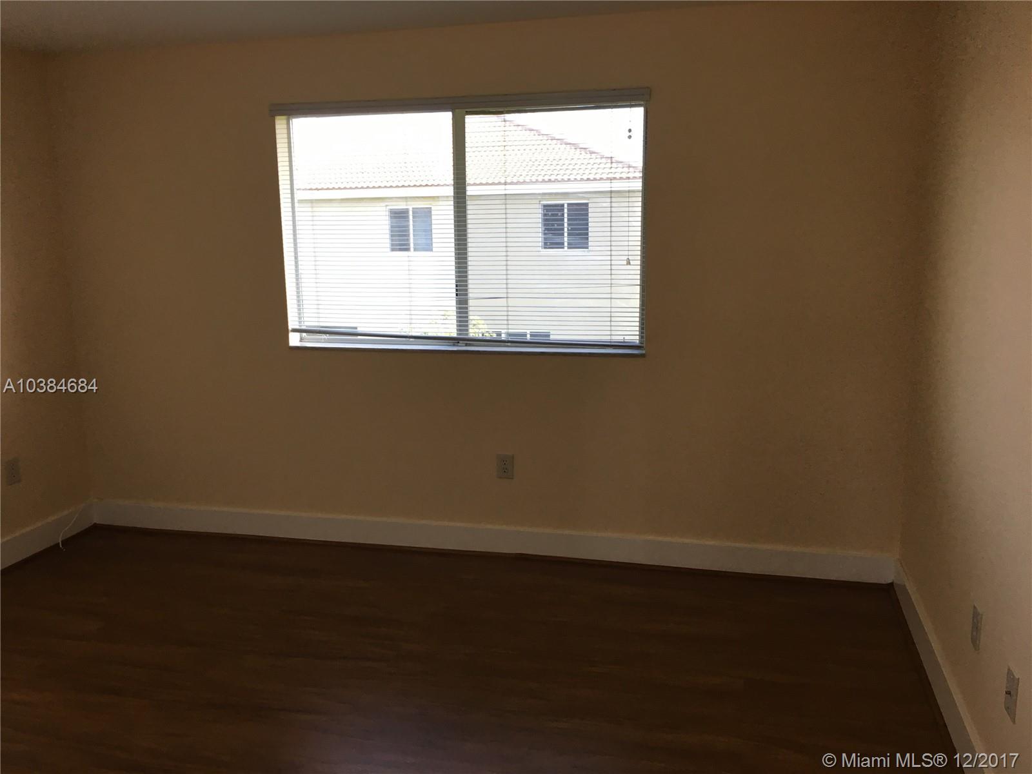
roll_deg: -0.6
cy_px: 387
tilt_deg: -9.5
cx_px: 516
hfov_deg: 61.7
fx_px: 865
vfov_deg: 48.2
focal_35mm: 29
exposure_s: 1/60
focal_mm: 4.15
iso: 32
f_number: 2.2
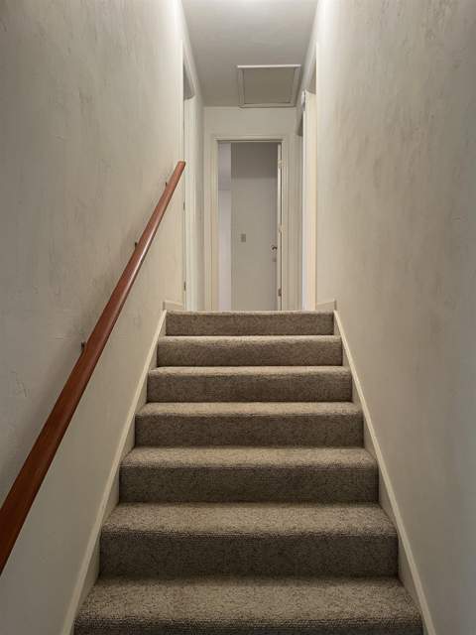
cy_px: 318
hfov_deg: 53.1
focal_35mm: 26
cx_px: 238
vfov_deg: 67.3
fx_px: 477
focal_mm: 5.1
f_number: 1.6
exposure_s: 1/60
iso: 200
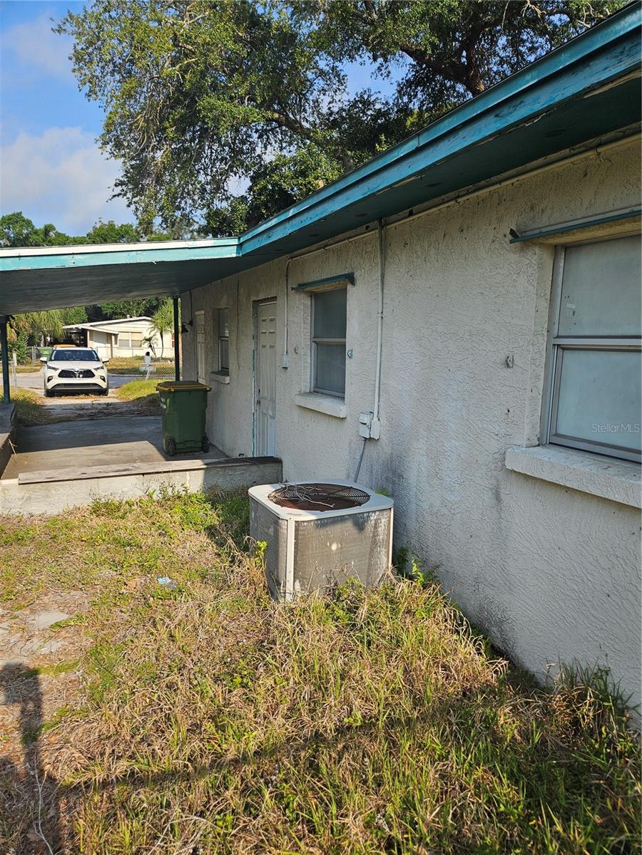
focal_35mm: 23
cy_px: 428
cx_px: 321
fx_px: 569
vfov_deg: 73.9
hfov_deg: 58.9
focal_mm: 5.4
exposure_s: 1/1036
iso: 25
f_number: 1.8
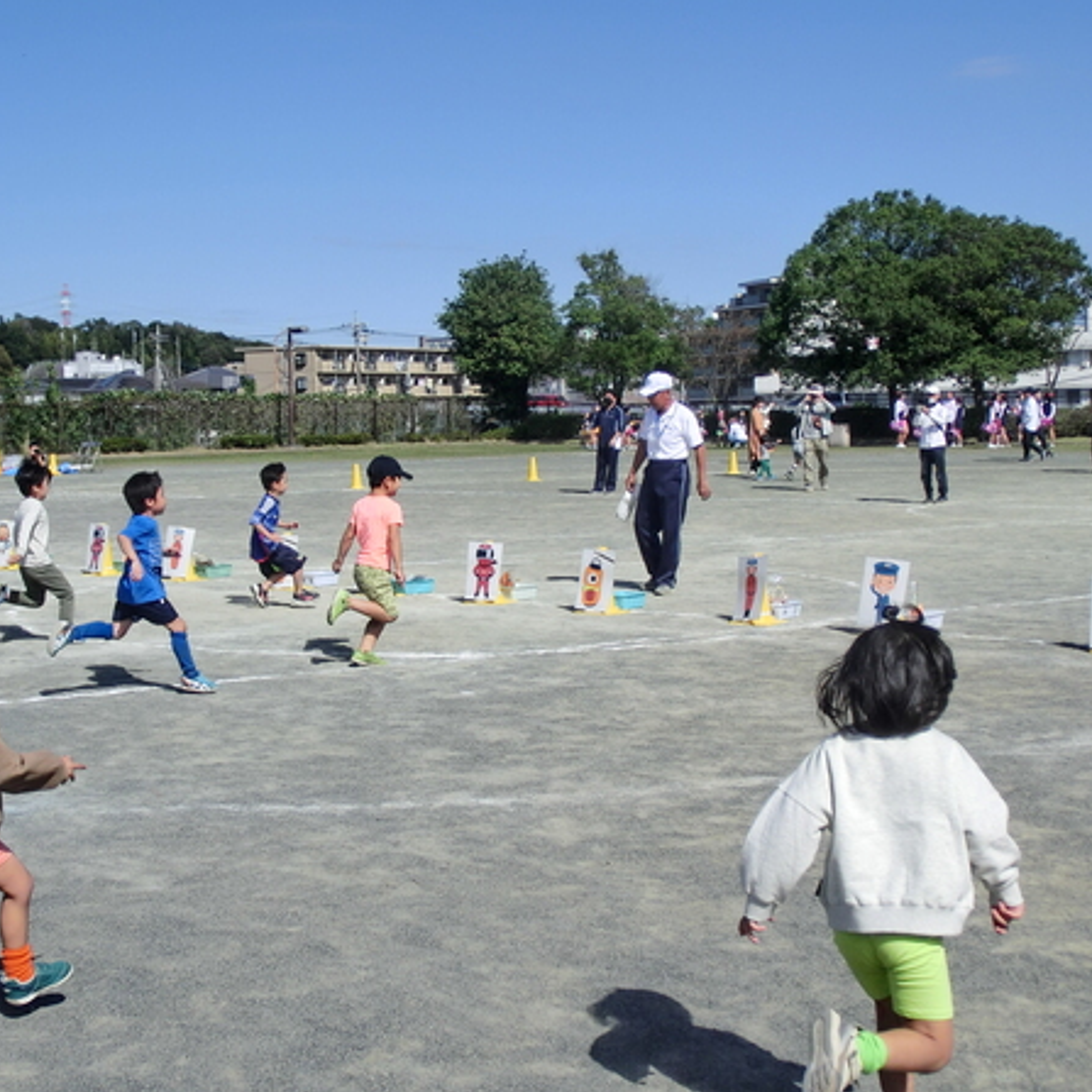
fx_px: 1892
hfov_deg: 32.2
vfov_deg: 32.2
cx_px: 545
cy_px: 539
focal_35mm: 53
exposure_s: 1/1250
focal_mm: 7.87
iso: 100
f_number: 4.2
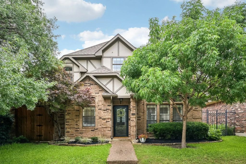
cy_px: 82
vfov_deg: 57.2
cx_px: 123
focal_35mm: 22
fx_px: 150
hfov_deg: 78.6
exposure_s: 1/160
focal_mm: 22
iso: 250
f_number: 9
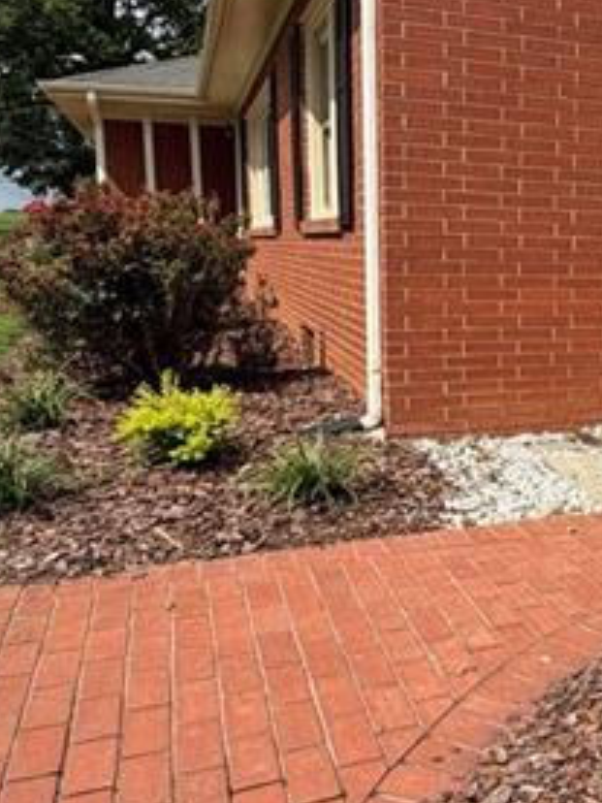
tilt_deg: -9.3
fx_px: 904
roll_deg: -0.7
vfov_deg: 47.9
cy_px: 399
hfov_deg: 34.3
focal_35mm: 39
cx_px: 567
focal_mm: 2.22
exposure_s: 1/876
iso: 20
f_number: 2.2
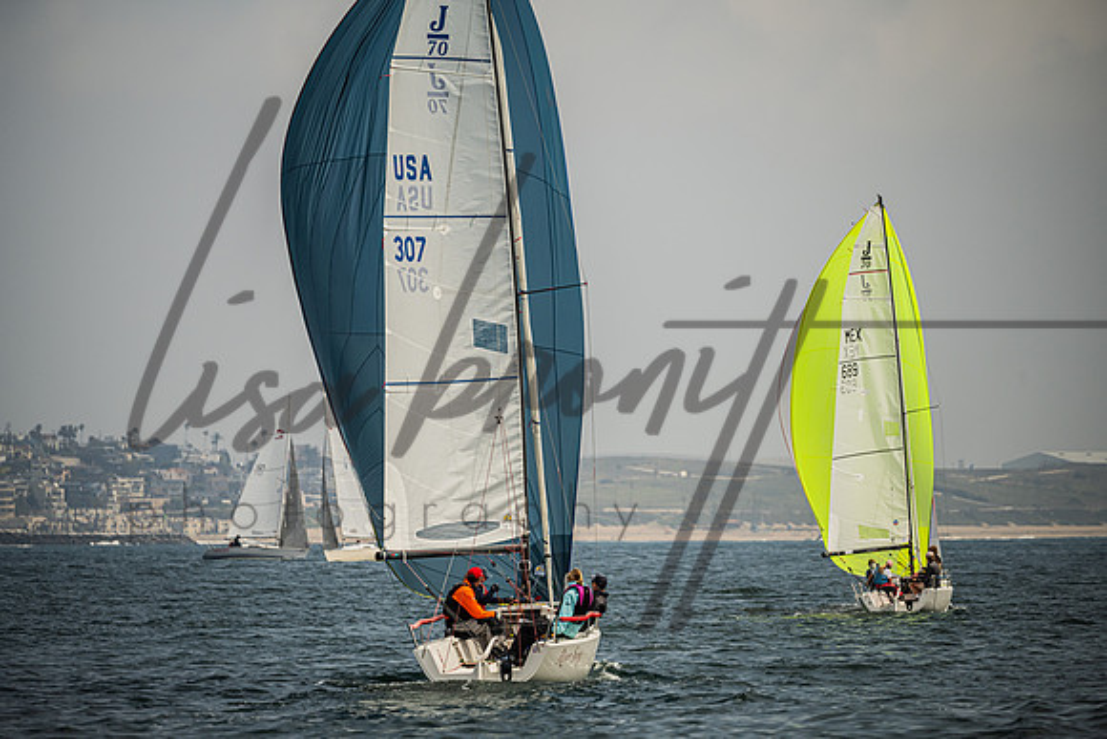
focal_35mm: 290
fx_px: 8919
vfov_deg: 4.7
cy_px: 370
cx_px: 554
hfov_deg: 7.1
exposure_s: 1/4000
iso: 280
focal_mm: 290
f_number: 5.3
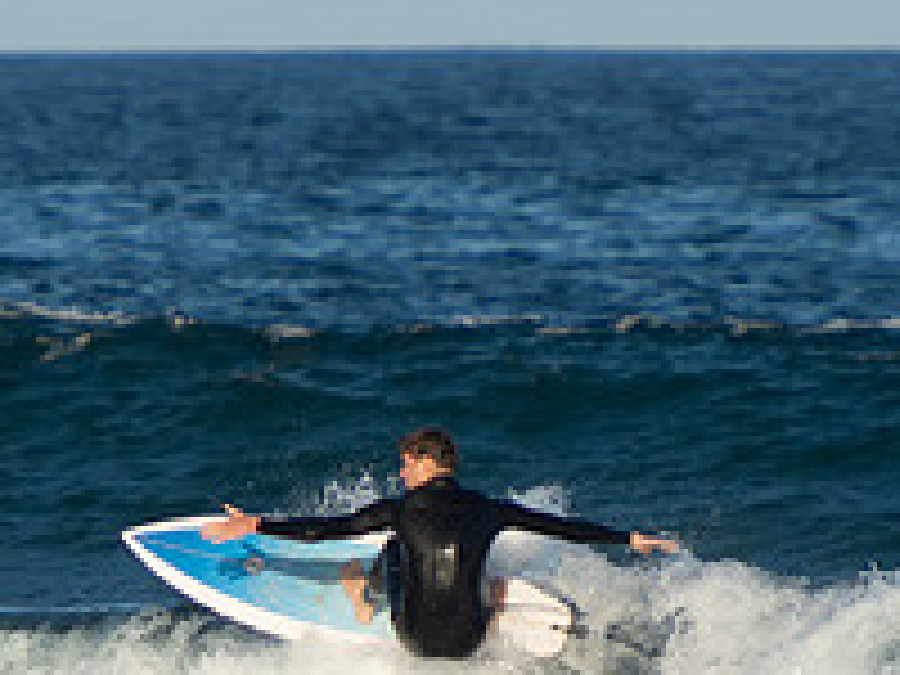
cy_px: 736
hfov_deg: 1.5
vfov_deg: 1.1
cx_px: 432
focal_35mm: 1342
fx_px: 34891
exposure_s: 1/640
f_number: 5.6
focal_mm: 320
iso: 125
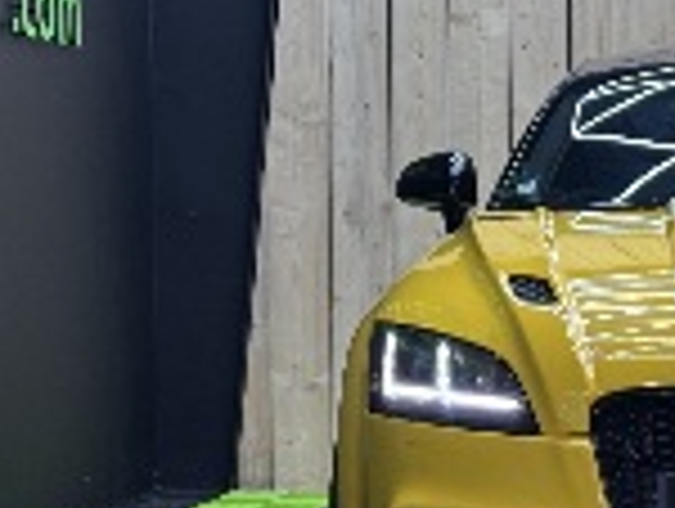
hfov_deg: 13.3
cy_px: 261
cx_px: 810
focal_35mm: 144
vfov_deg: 10.3
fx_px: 2812
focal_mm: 5.96
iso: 40
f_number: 1.6
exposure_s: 1/100
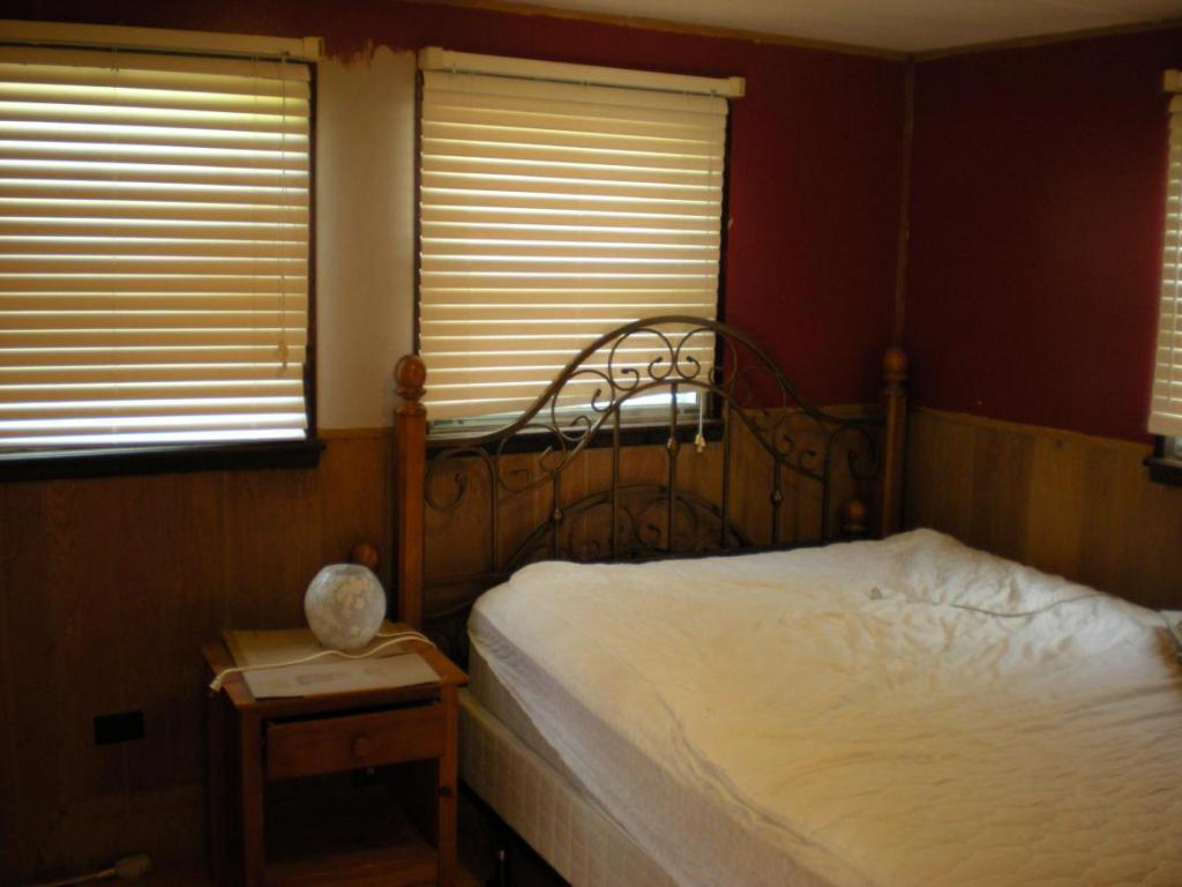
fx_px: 1298
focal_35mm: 38
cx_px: 591
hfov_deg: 49.0
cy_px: 444
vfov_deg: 37.7
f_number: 3.1
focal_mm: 6.3
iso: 200
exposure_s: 1/36.2
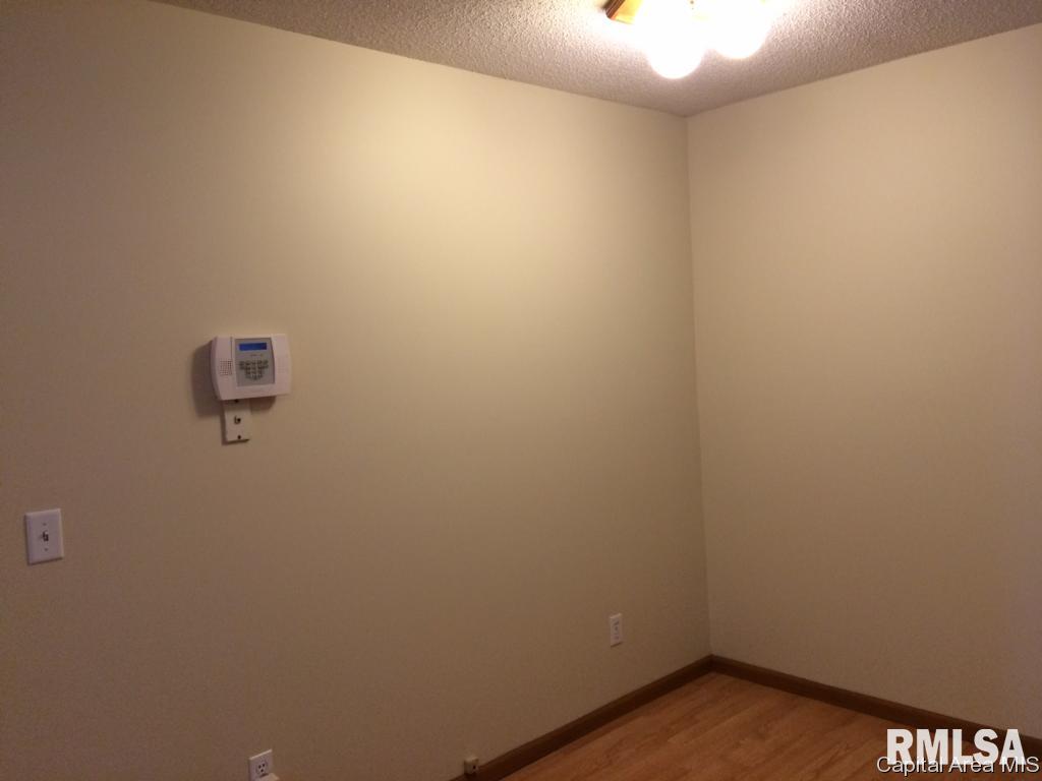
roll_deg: +3.7
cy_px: 390
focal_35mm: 29
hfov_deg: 61.7
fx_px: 873
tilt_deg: -4.3
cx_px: 521
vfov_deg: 48.2
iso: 125
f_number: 2.2
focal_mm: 4.15
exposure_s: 1/30
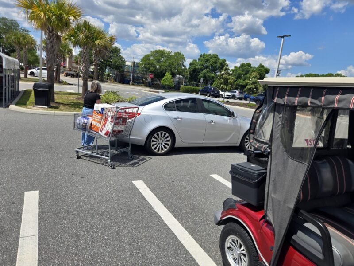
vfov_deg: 58.9
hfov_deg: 73.9
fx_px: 235
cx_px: 177
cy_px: 133
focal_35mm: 23
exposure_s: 1/1978
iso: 25
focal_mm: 5.4
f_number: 1.8
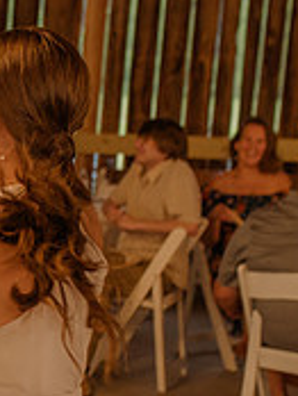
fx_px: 1282
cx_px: -234
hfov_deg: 12.2
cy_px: 289
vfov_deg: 17.5
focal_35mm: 112
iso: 640
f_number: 2.5
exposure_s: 1/200
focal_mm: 35
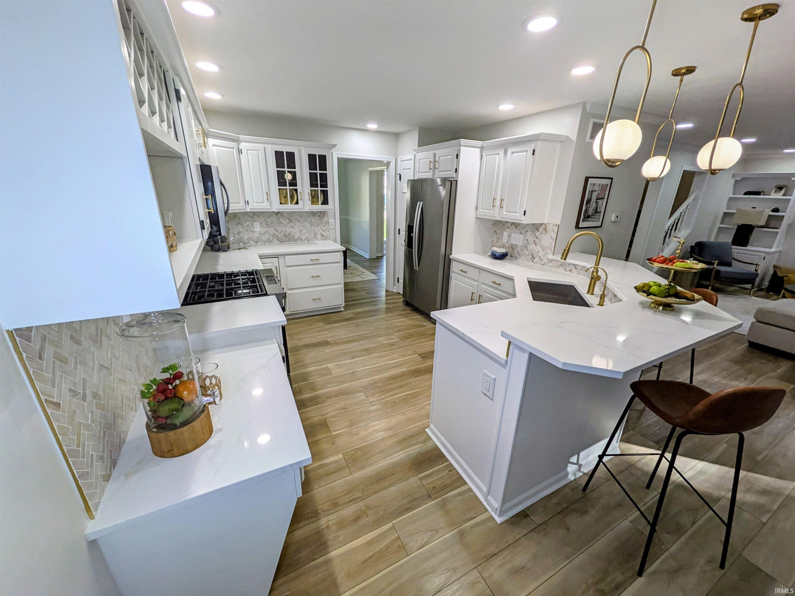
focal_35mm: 14
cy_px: 298
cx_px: 398
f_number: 2.2
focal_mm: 1.85
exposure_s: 1/281
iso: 42
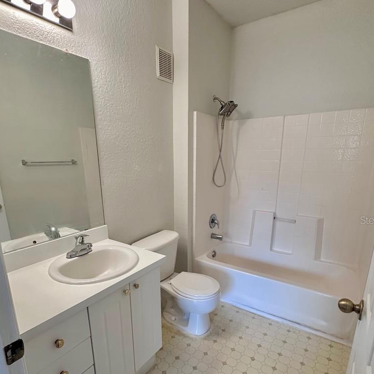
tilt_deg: -14.7
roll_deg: -0.2
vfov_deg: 74.2
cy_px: 220
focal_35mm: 20
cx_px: 181
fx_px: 244
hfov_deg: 74.8
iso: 250
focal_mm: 2.22
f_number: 2.2
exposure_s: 1/120
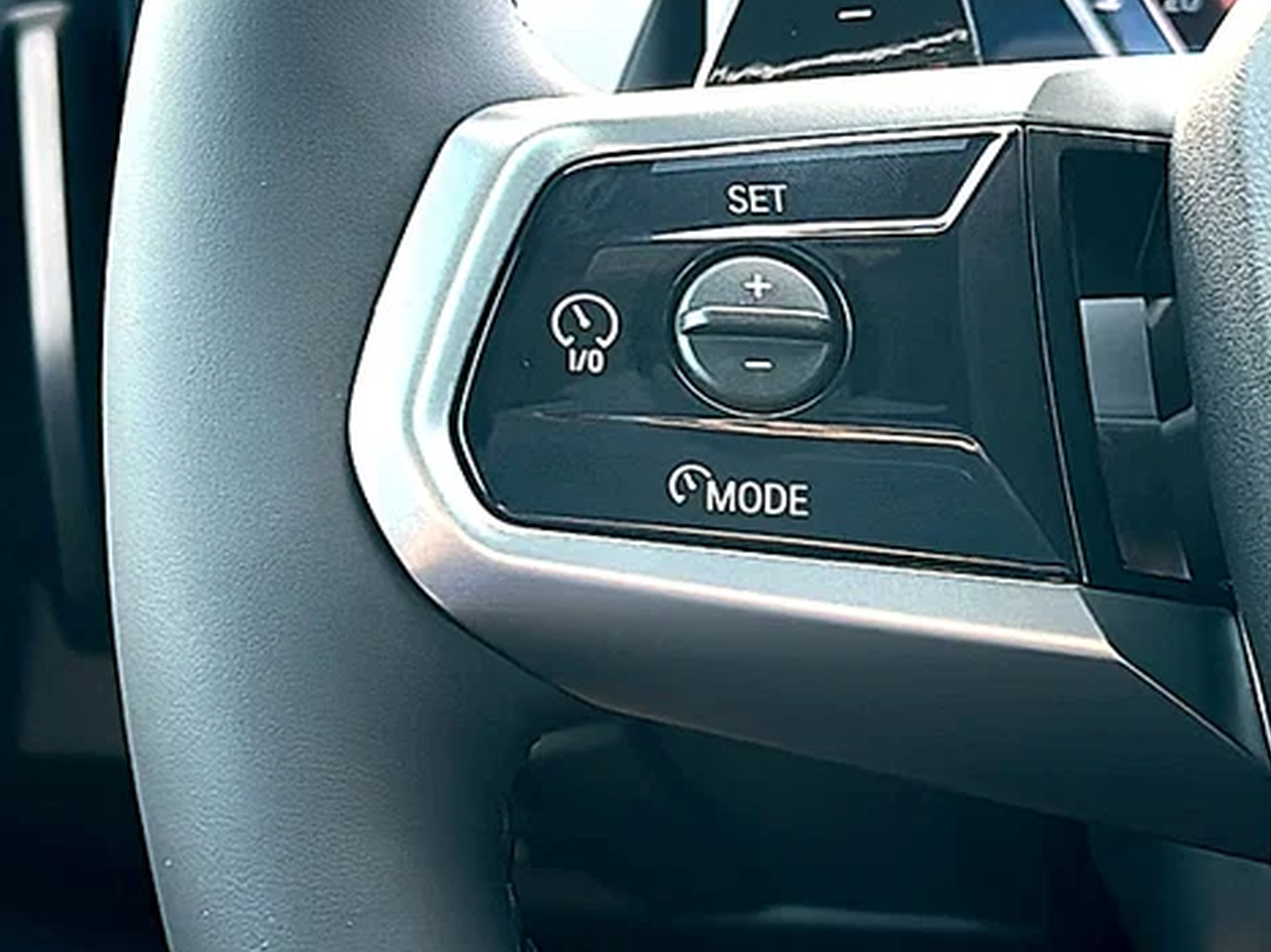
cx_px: 710
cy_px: 276
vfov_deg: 21.2
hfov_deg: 28.1
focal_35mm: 69
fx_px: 2533
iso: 80
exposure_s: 1/176
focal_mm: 6.86
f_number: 1.78
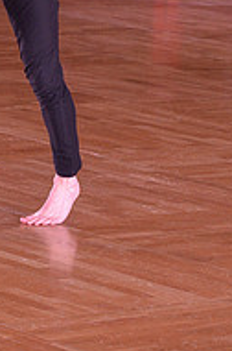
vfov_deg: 7.3
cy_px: -122
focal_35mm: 281
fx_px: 2726
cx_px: 21
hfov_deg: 4.9
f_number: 6.3
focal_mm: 92
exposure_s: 1/250
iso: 2000
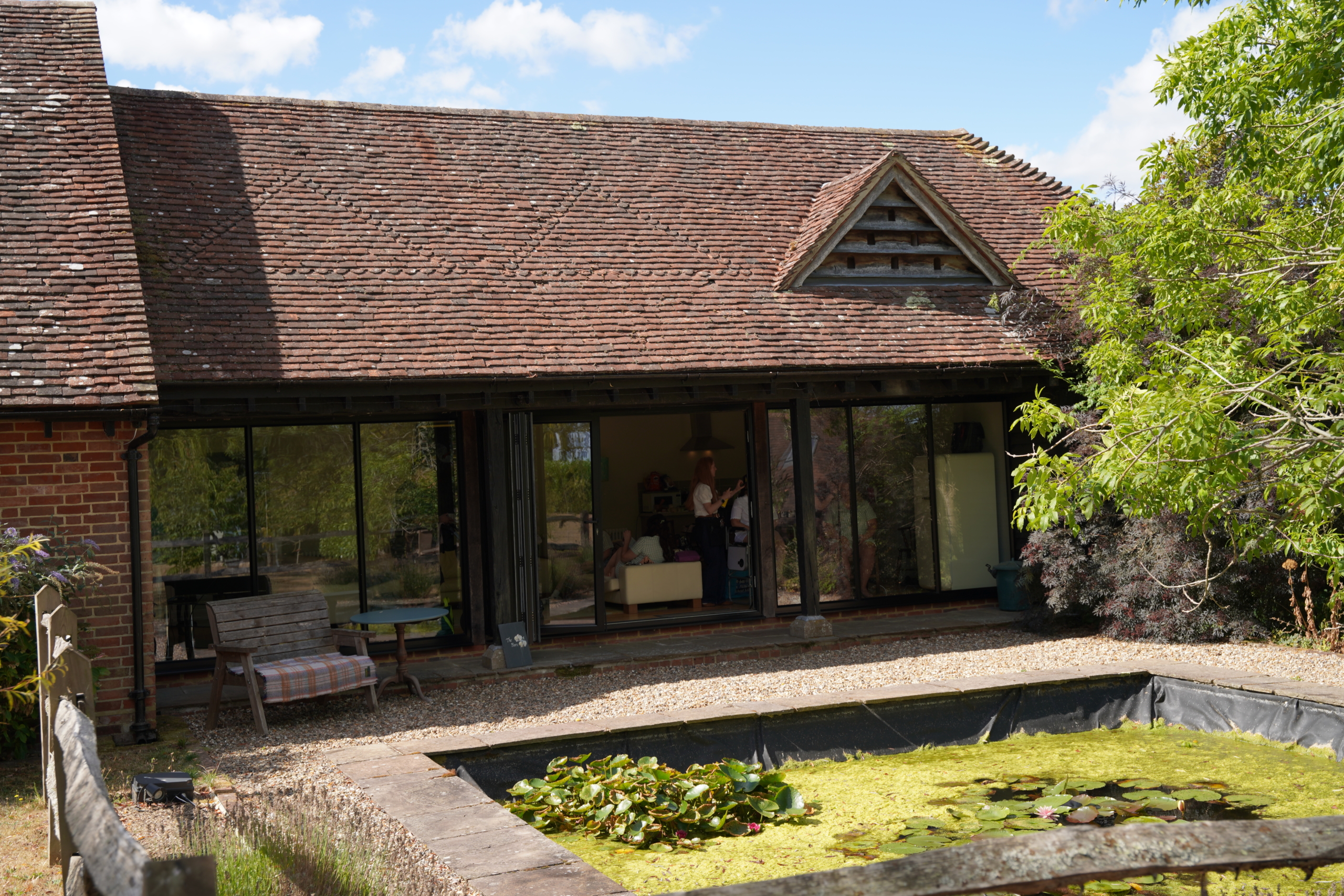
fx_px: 1508
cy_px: 448
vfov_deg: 33.1
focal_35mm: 40
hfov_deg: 48.0
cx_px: 672
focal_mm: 40.4
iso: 100
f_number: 4.5
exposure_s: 1/400
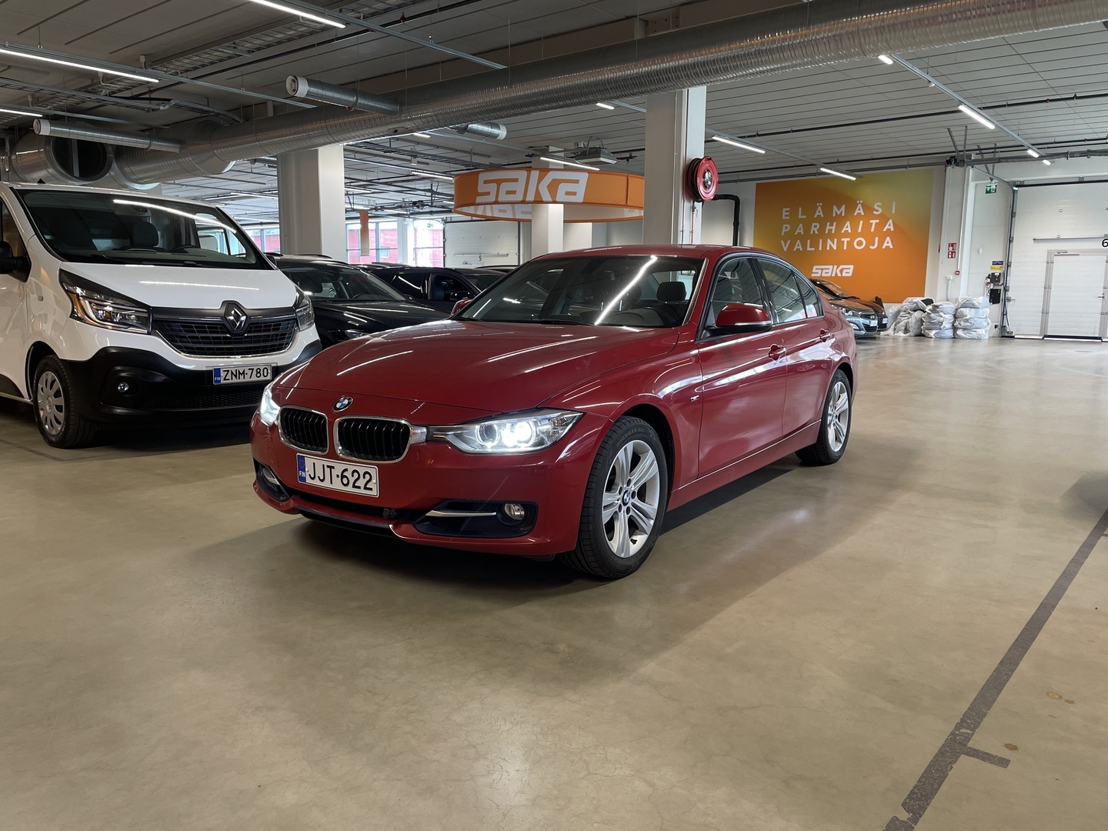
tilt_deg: -6.8
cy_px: 416
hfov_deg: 67.3
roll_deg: -0.6
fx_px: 832
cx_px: 554
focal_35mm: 26
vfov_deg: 53.1
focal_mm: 4.2
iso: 80
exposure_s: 1/84
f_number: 1.6
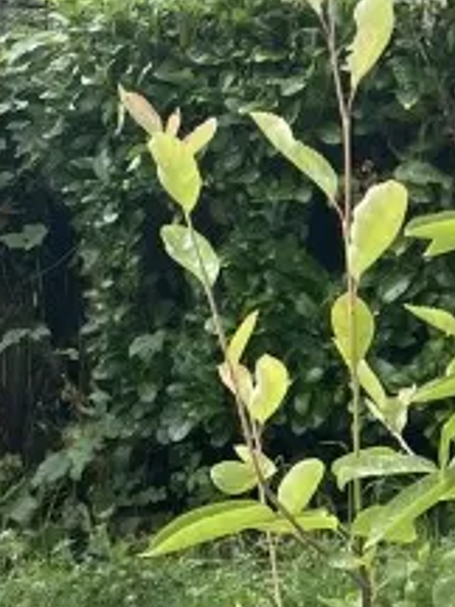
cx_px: 452
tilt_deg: -7.9
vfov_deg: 14.6
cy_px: 764
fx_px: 2278
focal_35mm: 130
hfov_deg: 11.3
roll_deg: +0.8
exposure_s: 1/910
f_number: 1.6
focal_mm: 4.2
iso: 32
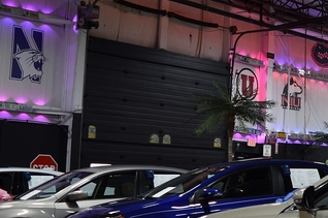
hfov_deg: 20.2
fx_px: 791
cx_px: 487
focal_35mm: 87
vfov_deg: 15.7
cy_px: 105
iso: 400
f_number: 4
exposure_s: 1/80
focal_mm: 18
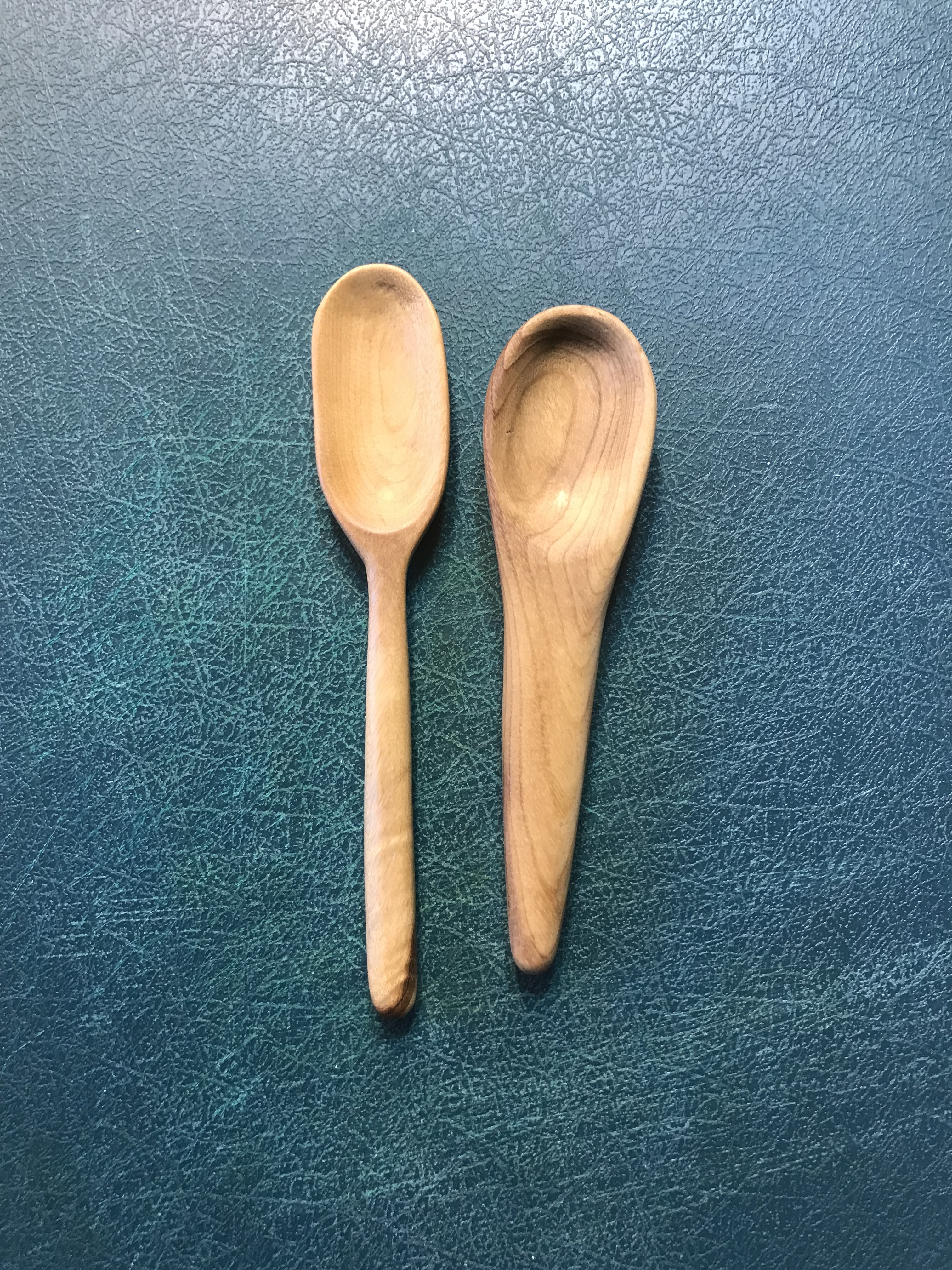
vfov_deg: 63.4
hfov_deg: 49.7
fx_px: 1027
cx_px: 476
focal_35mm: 28
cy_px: 635
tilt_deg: -85.5
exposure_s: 1/17
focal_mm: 3.99
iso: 40
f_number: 1.8
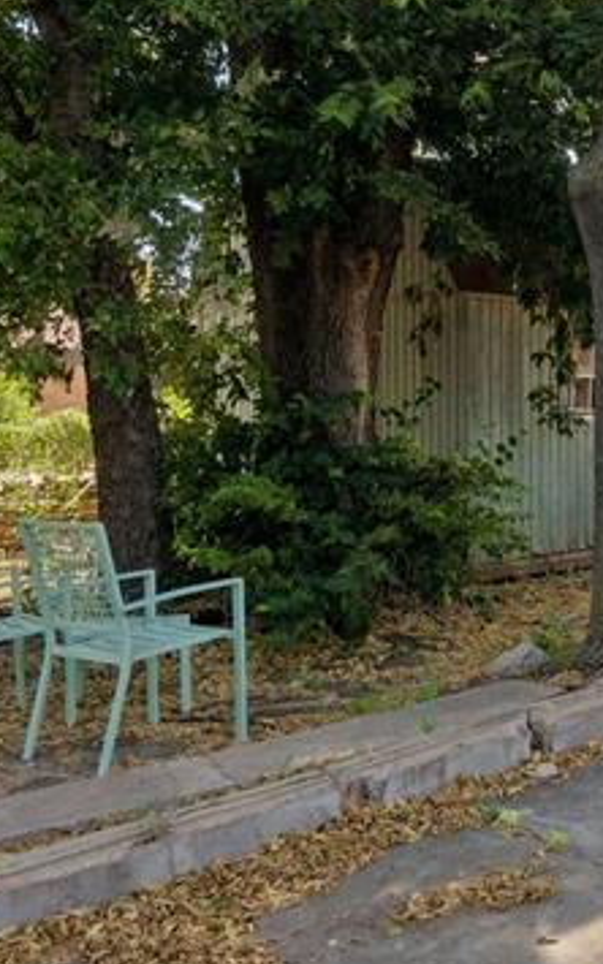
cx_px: 762
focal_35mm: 44
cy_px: 388
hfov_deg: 25.6
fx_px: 1156
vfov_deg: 45.0
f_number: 9
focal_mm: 10
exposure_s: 1/400
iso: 100
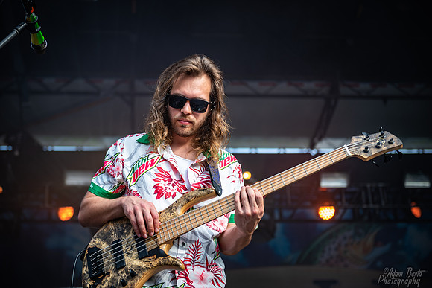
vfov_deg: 19.5
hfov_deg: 28.8
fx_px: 840
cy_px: 144
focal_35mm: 70
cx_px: 216
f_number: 2.8
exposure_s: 1/100
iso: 100
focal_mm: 70
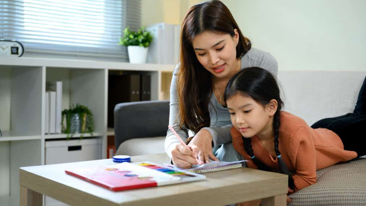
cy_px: 86
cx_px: 185
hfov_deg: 39.2
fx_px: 514
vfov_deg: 22.6
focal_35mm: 53
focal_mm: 50
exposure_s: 1/160
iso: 640
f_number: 2.8
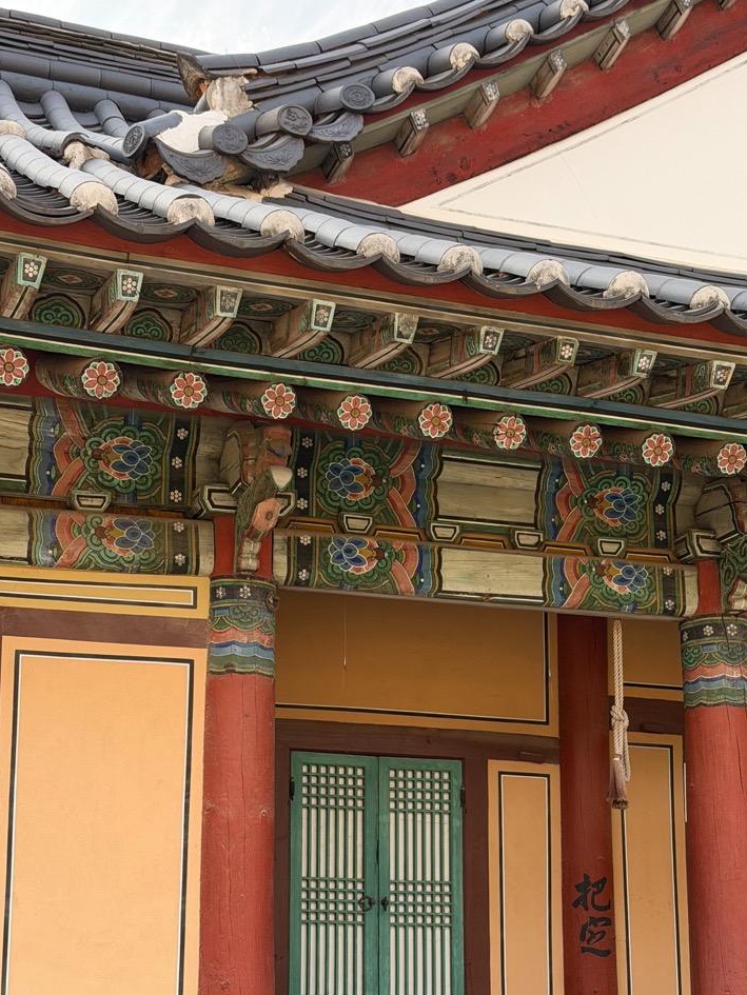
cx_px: 407
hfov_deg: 22.6
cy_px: 673
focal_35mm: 65
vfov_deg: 29.6
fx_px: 1870
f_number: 1.78
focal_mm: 6.76
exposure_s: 1/553
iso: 80
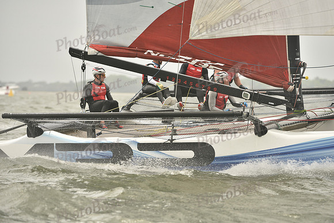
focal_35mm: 340
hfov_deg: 6.1
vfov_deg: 4.0
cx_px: 167
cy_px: 112
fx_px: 3155
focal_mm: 340
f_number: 7.1
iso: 320
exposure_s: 1/1000
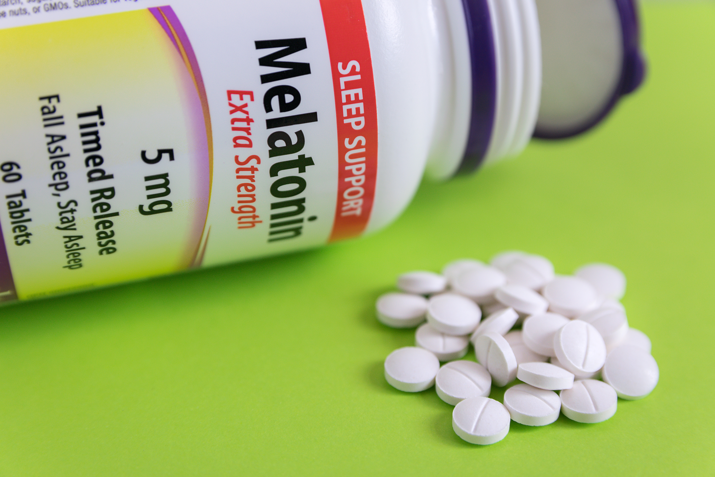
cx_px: 358
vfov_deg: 18.2
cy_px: 238
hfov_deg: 27.0
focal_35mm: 75
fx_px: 1489
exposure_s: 1/200
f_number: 4
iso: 100
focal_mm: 50
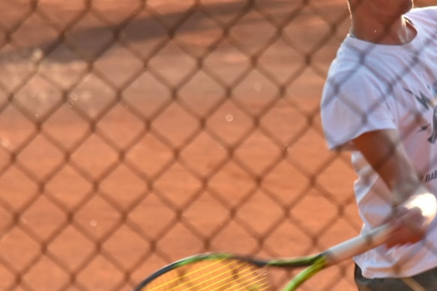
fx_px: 11243
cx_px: 307
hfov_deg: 2.2
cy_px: 227
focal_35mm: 926
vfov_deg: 1.5
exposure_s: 1/320
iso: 800
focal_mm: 300
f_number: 10
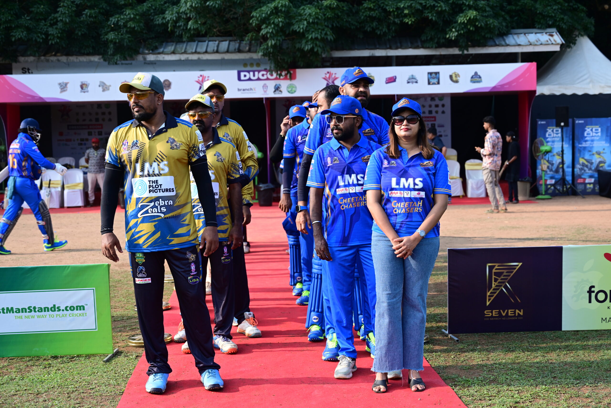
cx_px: 306
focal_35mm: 52
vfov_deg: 26.0
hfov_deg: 38.2
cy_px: 204
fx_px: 883
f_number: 4
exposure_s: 1/800
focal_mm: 52
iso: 250
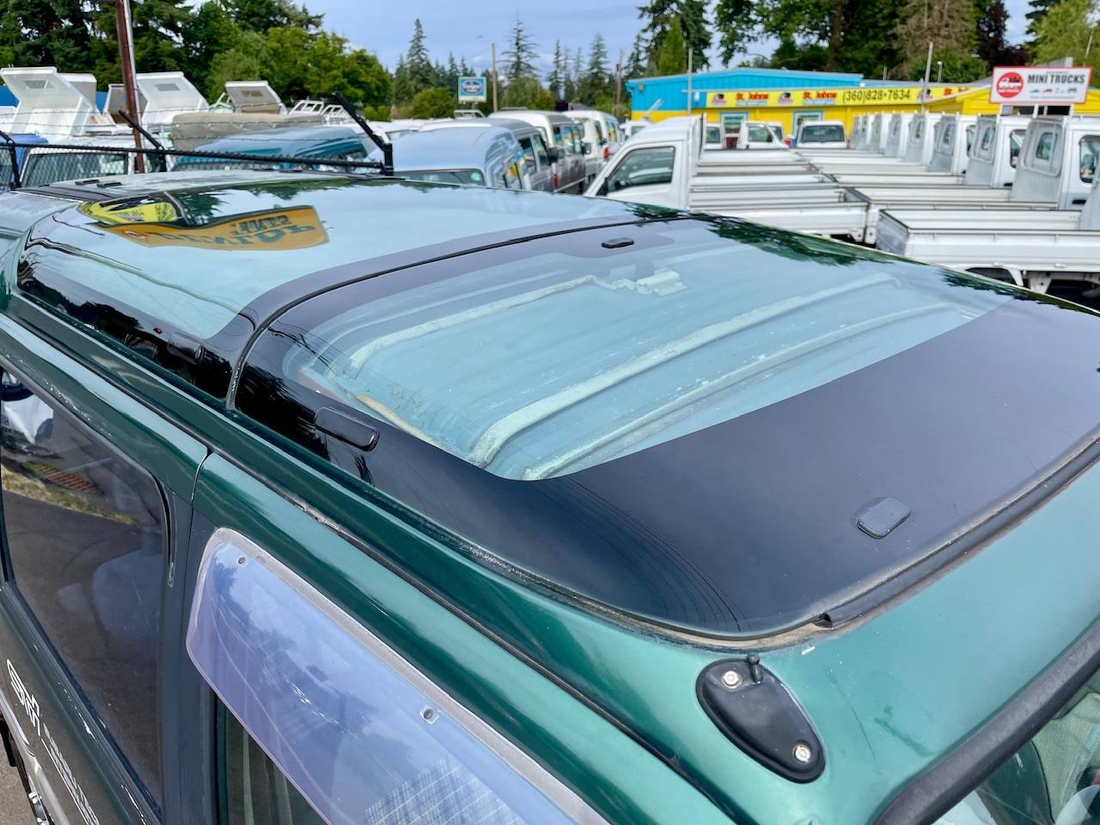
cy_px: 412
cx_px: 550
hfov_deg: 69.4
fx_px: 794
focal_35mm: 25
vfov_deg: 54.9
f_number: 1.6
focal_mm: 5.1
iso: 32
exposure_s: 1/2288
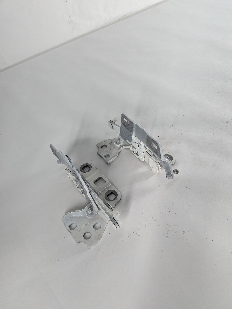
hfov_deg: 56.8
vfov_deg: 71.6
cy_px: 154
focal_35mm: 24
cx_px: 116
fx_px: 214
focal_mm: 4.53
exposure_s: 1/291
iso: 43
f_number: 1.7
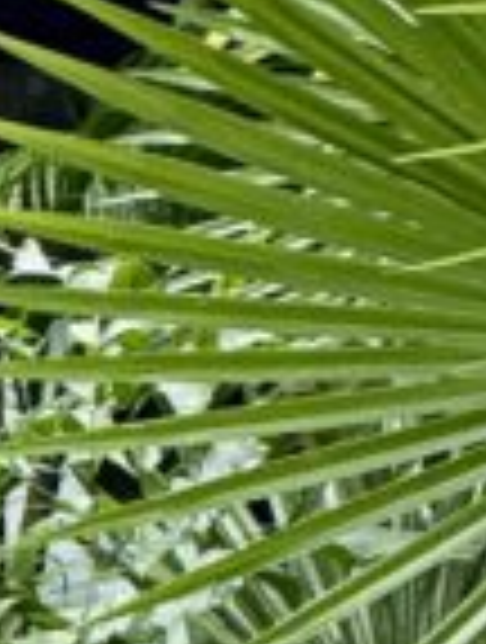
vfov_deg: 19.5
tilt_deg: +0.7
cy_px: 428
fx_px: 1864
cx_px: -1125
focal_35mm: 100
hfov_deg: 9.7
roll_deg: +1.7
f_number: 2.2
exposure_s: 1/99
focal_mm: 2.22
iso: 200
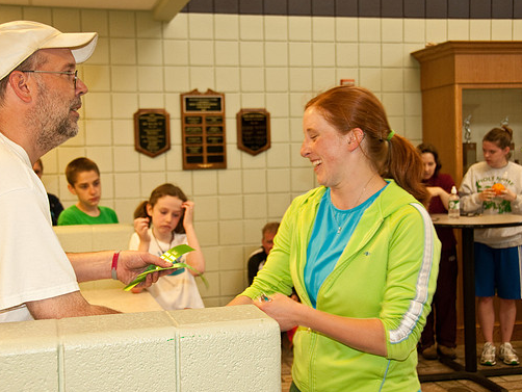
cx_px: 253
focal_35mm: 52
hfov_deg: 37.1
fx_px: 778
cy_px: 196
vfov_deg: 28.3
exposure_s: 1/60
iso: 400
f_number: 4
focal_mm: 31
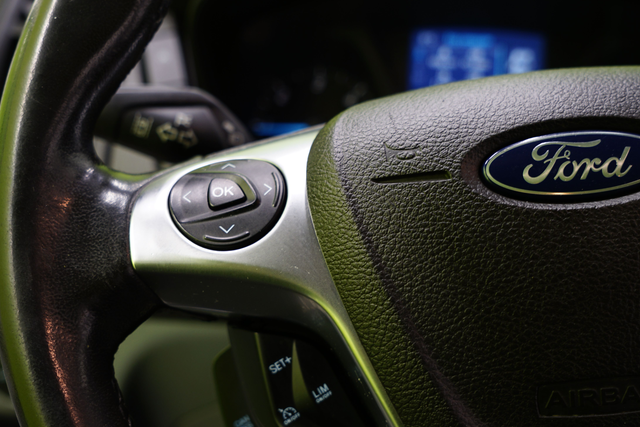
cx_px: 320
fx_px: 782
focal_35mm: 44
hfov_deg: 44.5
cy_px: 245
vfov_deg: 30.5
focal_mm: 32
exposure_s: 1/10
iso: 200
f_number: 4.5
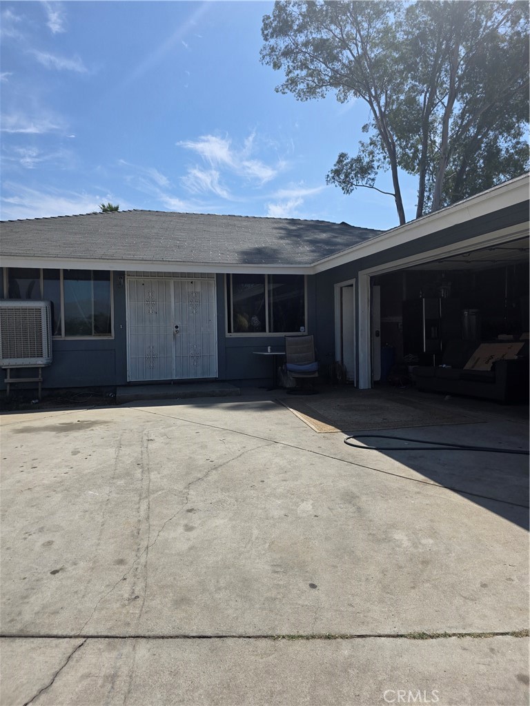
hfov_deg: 58.9
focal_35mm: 23
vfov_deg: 73.9
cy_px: 353
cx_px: 265
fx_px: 470
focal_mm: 6.3
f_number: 1.7
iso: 80
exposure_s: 1/7944
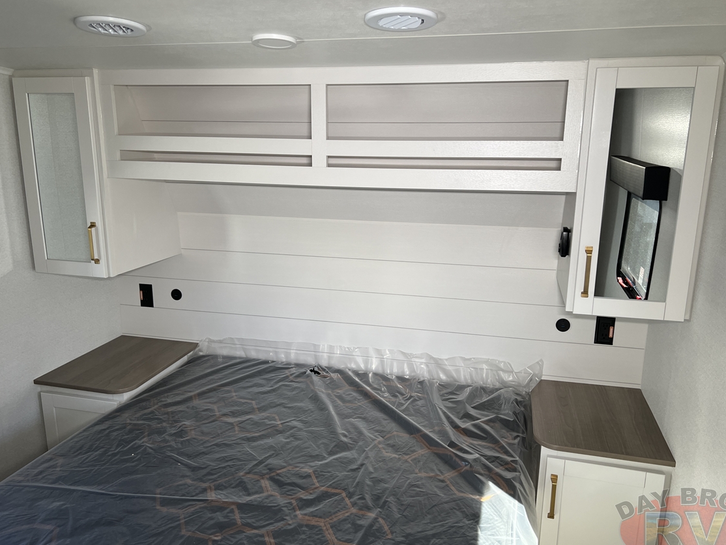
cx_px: 369
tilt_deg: -13.9
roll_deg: -2.0
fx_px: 587
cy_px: 278
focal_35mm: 28
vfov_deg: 49.8
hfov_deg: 63.4
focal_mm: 5.7
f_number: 1.5
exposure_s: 1/121
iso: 80
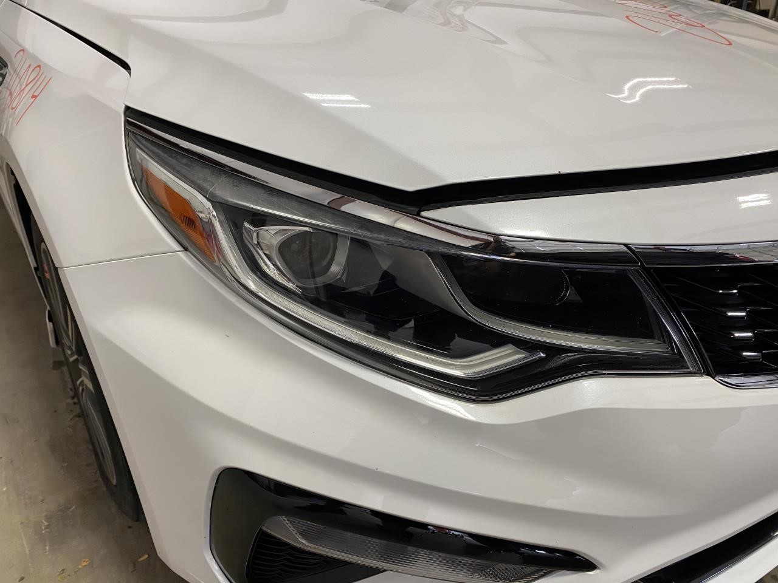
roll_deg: -0.5
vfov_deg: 53.1
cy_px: 292
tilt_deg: -25.7
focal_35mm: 26
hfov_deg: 67.3
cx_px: 389
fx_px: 584
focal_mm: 4.25
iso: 80
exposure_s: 1/60
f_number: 1.8
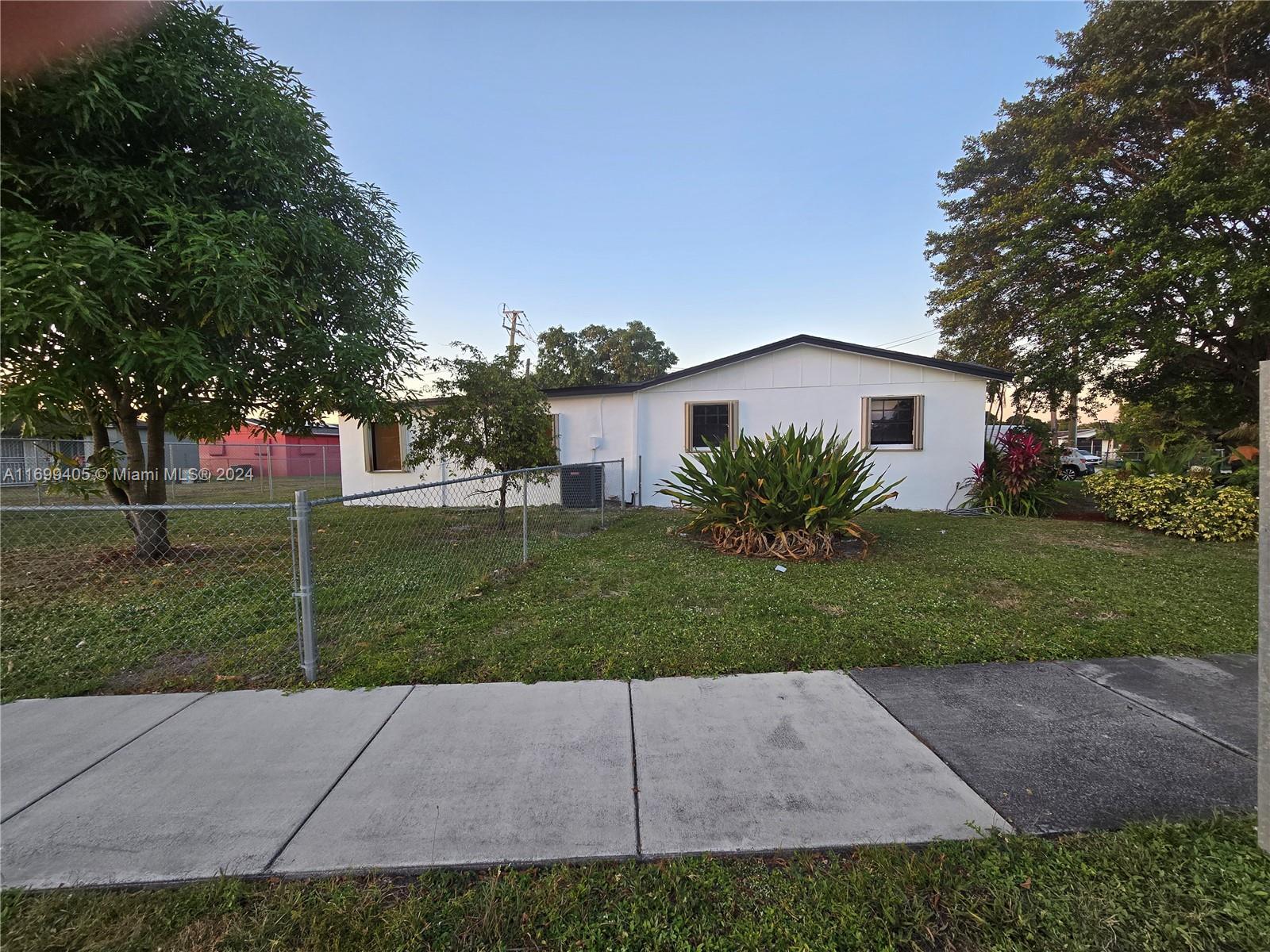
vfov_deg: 89.9
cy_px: 476
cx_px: 635
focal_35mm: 13
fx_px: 477
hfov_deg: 106.2
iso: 64
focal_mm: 2.2
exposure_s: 1/120
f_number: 2.2
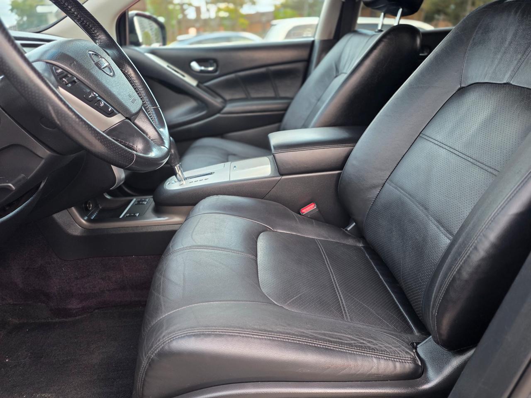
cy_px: 199
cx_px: 266
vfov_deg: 58.9
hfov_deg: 73.9
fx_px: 353
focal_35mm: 23
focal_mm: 6.25
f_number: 1.7
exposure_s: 1/120
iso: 500
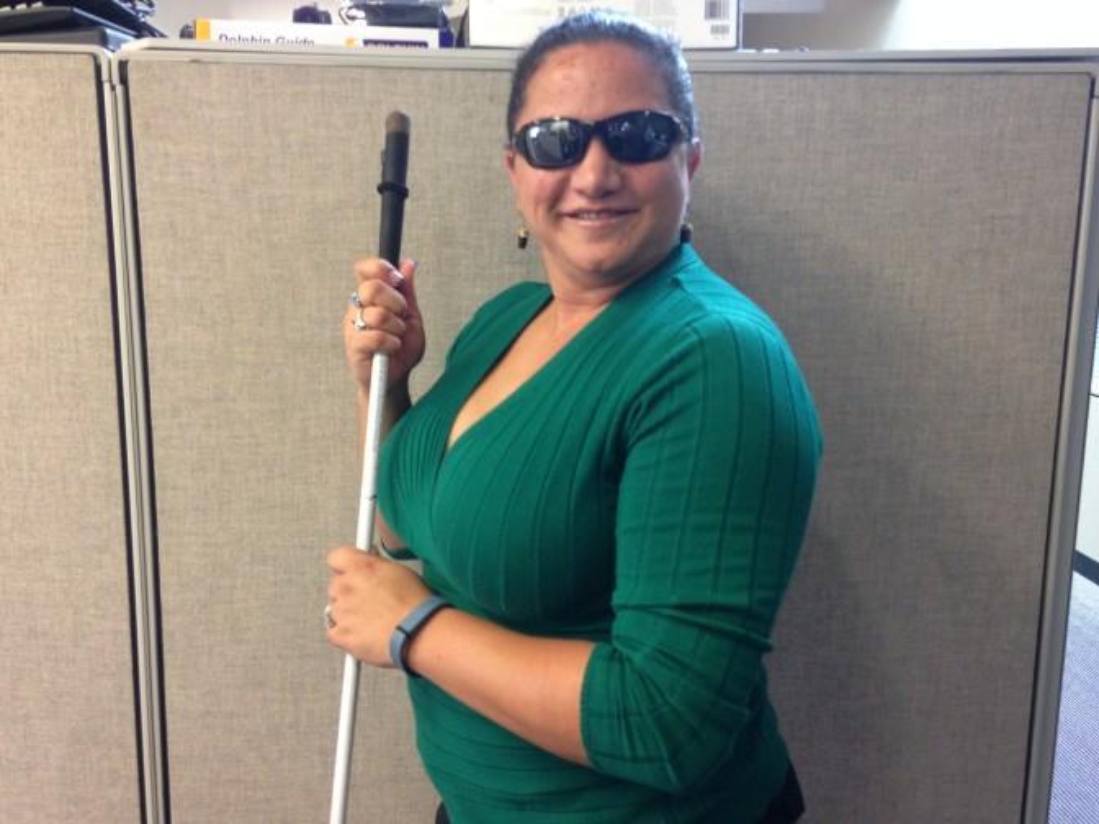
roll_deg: +0.0
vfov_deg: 42.9
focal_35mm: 33
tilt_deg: -10.6
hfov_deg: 55.4
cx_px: 550
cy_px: 412
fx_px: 1048
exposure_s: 1/20
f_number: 2.4
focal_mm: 4.12
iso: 200
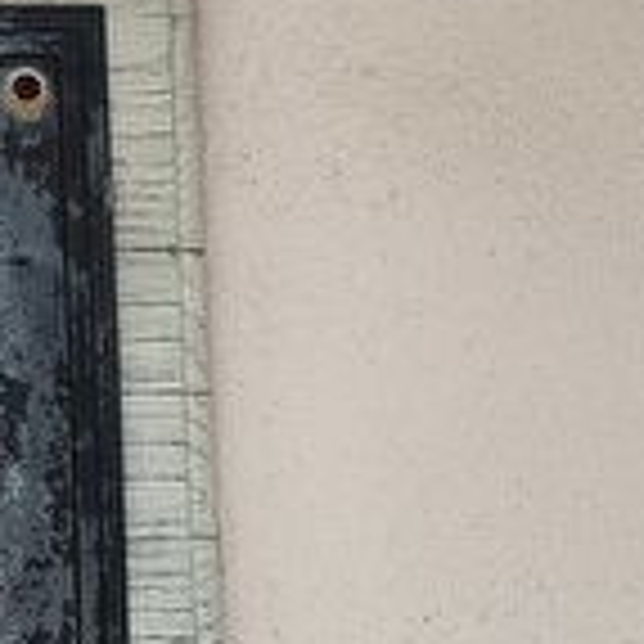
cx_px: -369
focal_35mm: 114
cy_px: 59
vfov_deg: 15.1
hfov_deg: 14.1
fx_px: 2399
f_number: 1.8
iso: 110
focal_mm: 5.56
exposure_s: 1/120
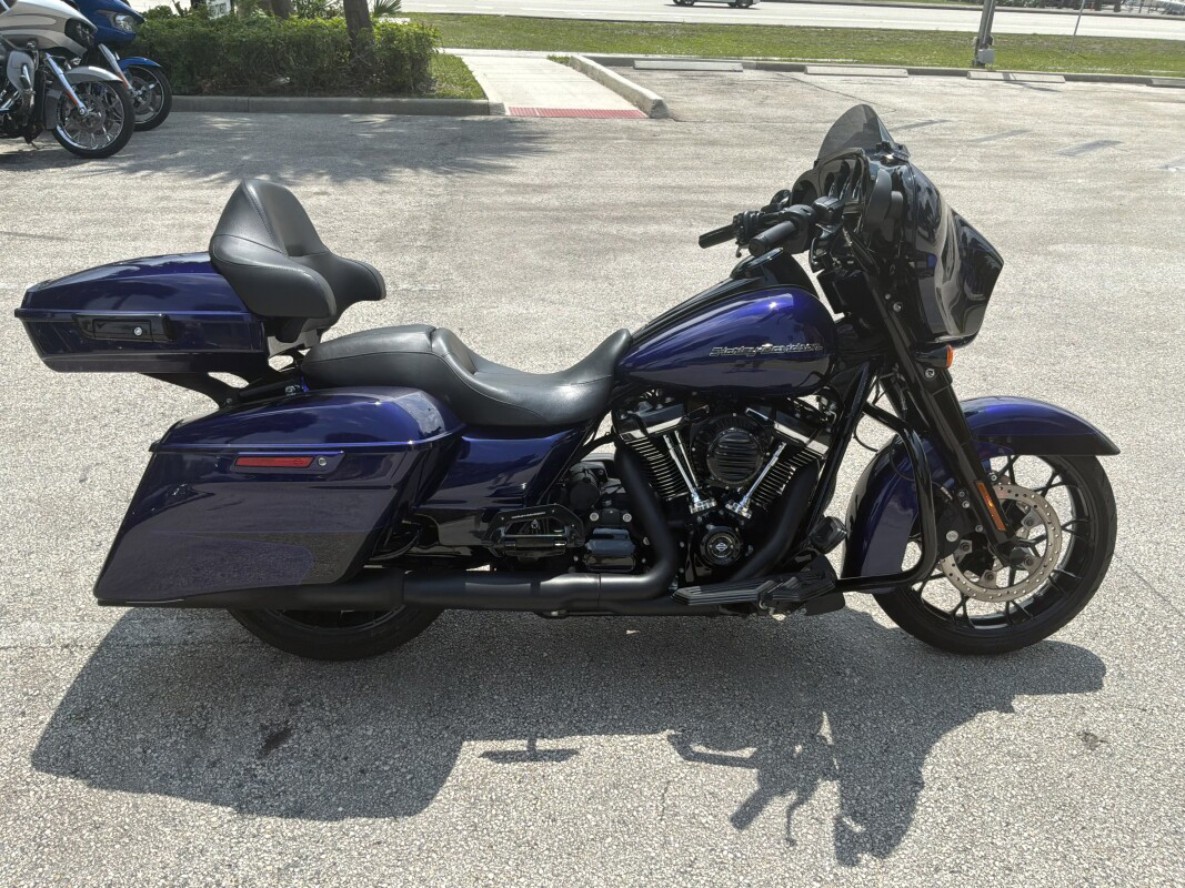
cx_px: 592
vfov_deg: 49.7
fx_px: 958
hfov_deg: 63.4
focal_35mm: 28
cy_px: 444
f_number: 1.8
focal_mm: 3
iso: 25
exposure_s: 1/1626
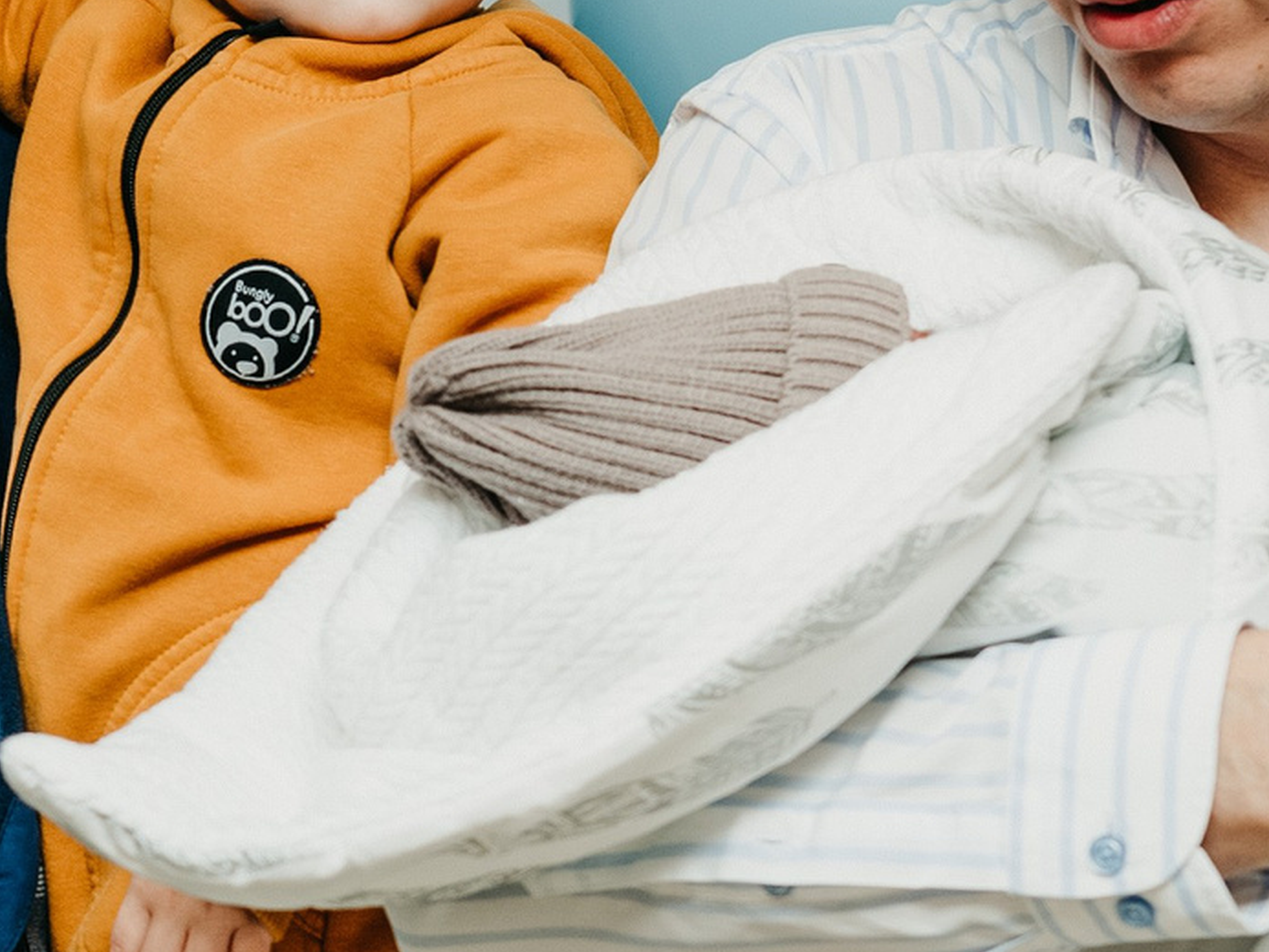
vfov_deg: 8.4
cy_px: 562
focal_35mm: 176
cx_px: 106
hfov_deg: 11.2
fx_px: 6453
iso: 200
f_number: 4
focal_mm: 46
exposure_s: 1/160
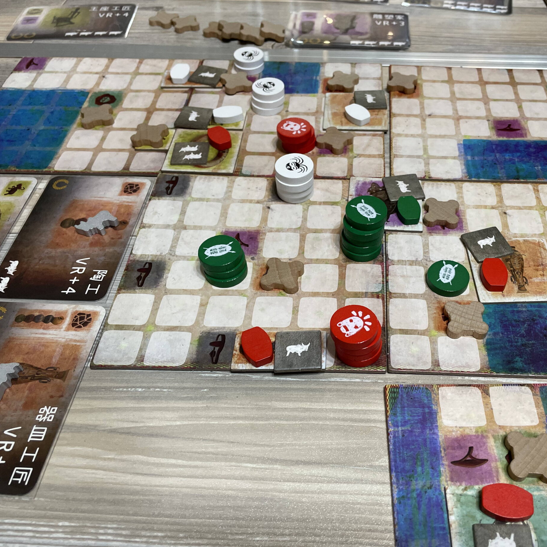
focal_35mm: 32
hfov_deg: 50.4
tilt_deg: -48.4
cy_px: 283
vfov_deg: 51.1
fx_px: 572
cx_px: 354
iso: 100
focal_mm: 4.2
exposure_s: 1/120
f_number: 1.6
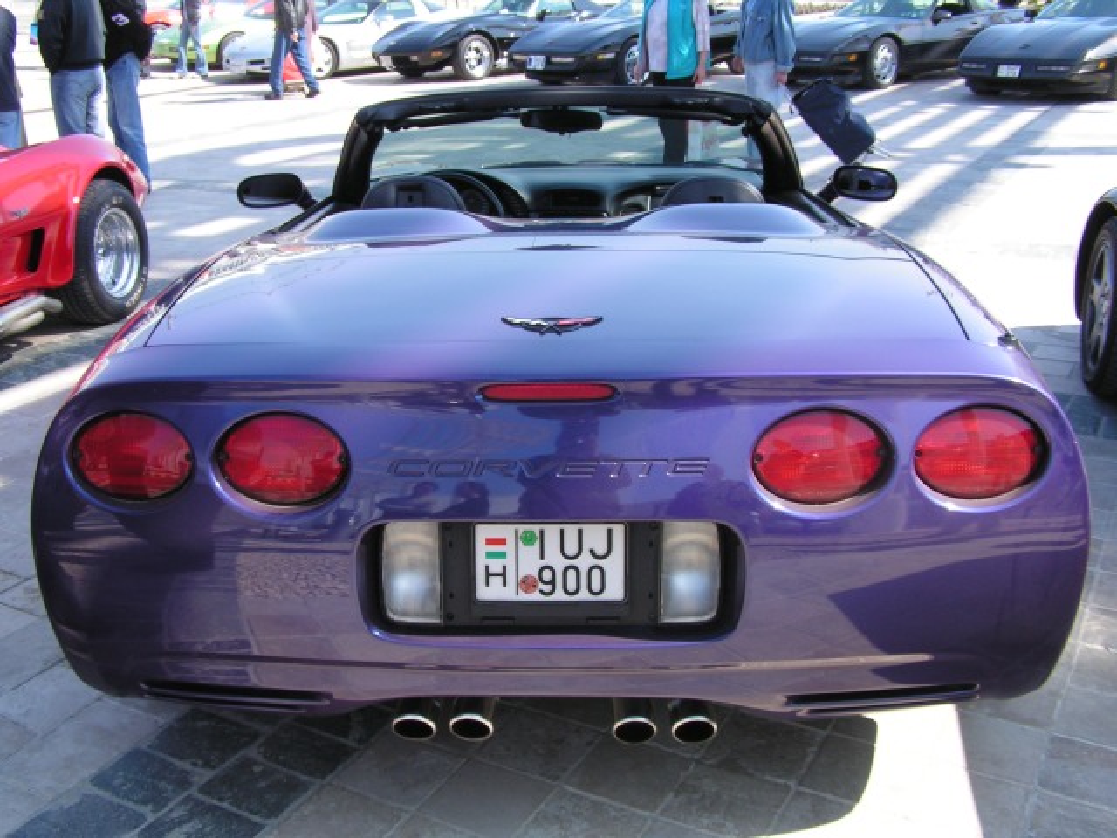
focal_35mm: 38
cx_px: 558
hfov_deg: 49.0
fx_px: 1226
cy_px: 419
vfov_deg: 37.7
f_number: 5
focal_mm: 6.3
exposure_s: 1/125
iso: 50
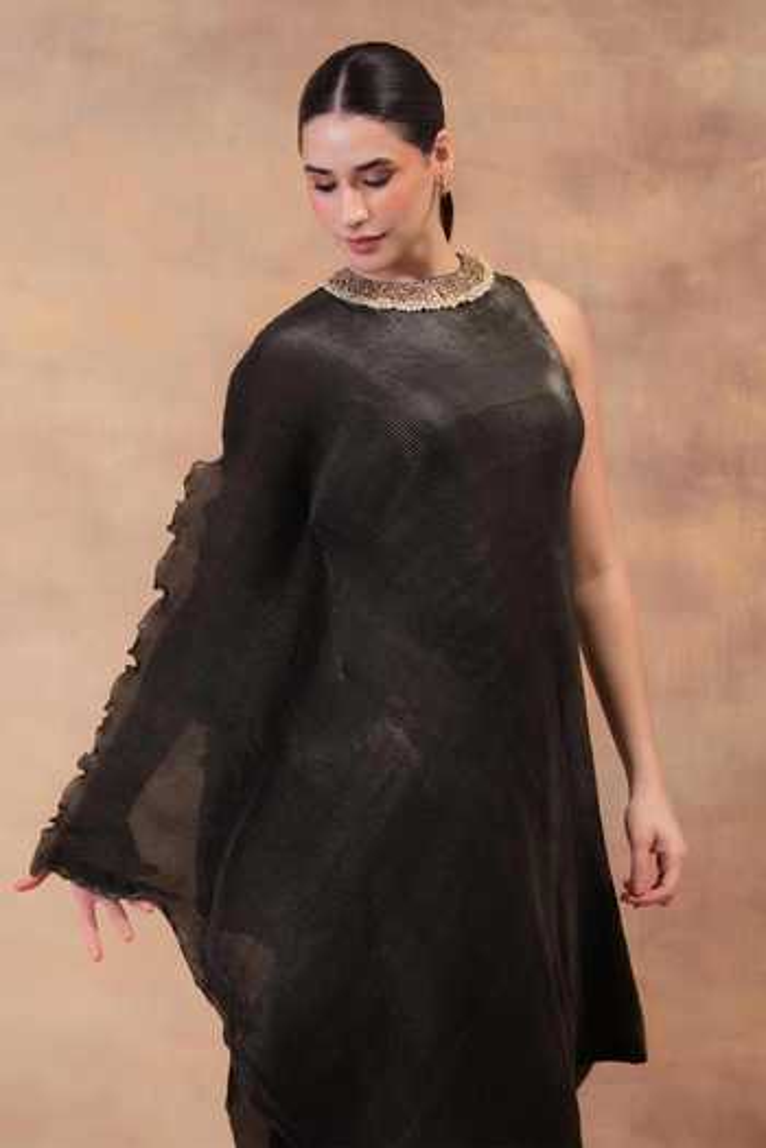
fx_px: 2713
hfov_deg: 16.1
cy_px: 574
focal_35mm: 85
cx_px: 383
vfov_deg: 23.9
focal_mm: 85
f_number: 9
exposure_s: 1/125
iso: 250
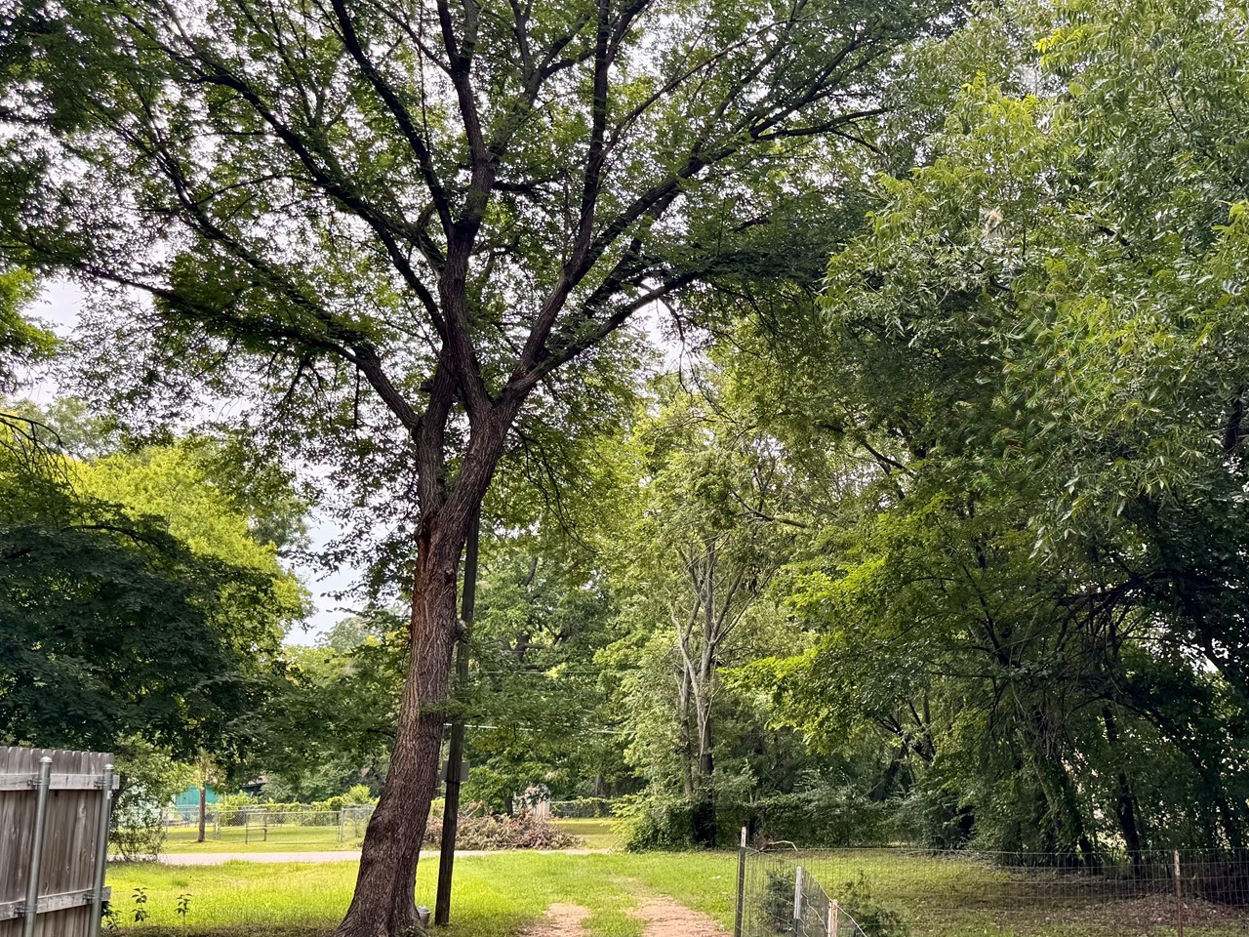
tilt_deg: +9.9
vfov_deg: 39.6
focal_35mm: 36
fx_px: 1299
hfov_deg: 50.1
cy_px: 493
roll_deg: -0.5
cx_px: 867
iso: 80
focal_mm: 6.76
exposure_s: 1/514
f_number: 1.78
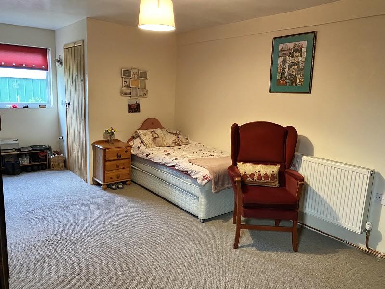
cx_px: 192
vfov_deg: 53.1
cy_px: 144
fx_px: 289
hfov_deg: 67.3
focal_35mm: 26
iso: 500
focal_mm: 4.25
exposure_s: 1/33
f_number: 1.8
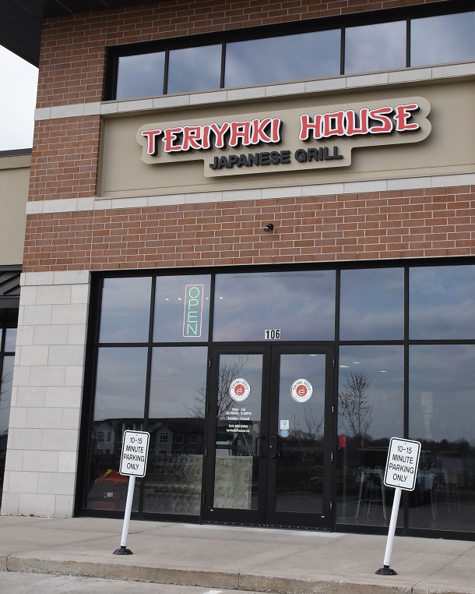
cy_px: 243
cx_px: 281
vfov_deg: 34.6
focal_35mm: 54
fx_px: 949
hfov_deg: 28.1
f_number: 14
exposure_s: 1/800
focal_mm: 26
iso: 1250
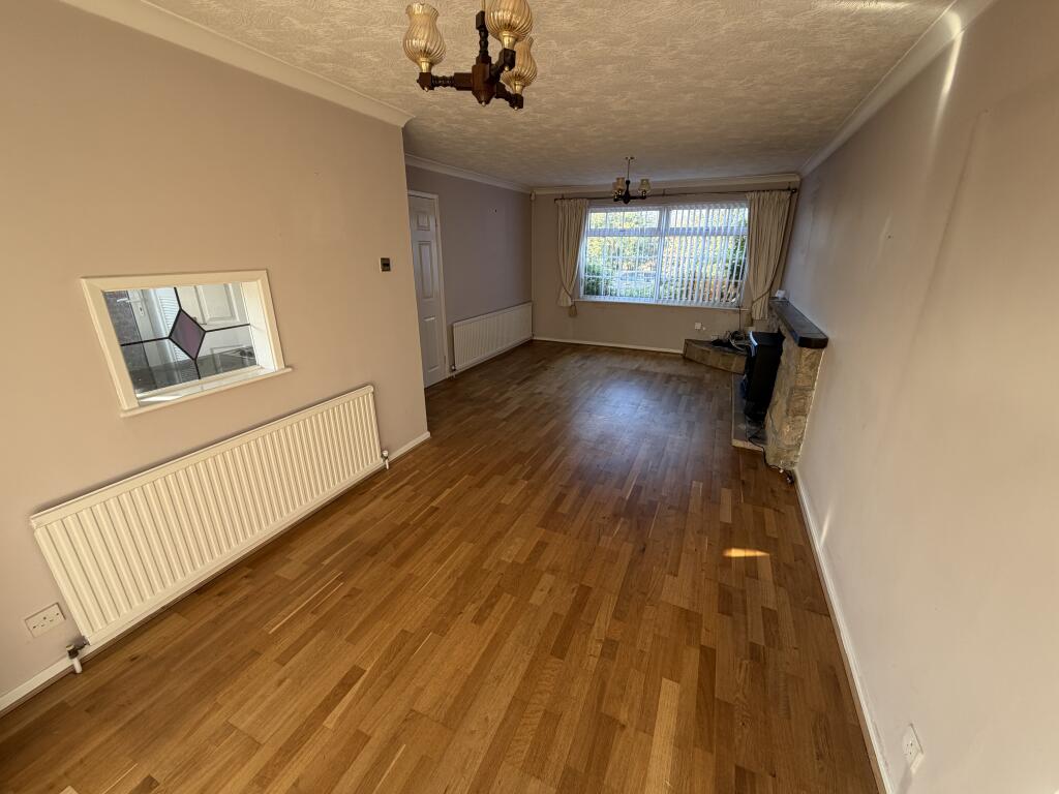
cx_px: 530
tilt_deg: -18.8
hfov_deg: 102.1
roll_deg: -0.3
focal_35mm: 14
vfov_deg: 85.7
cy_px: 397
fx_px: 428
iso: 100
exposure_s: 1/121
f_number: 2.2
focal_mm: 2.22
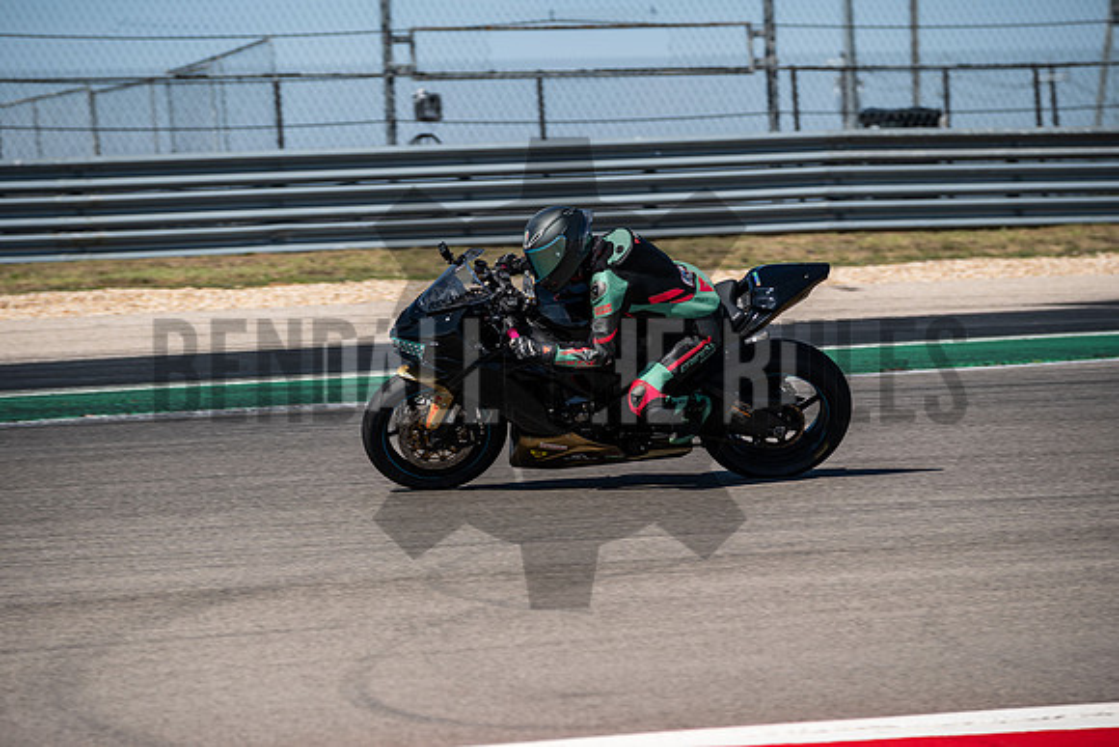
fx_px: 6529
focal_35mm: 210
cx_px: 560
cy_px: 374
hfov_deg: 9.8
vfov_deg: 6.5
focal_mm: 140
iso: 160
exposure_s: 1/1000
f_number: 4.5
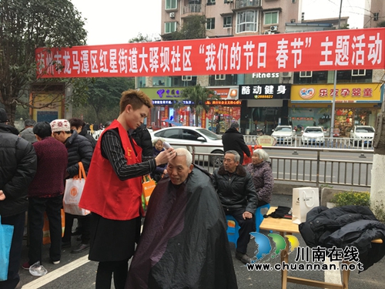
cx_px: 192
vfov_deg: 48.2
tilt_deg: -3.7
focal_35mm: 29
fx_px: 323
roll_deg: -0.9
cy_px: 144
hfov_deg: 61.7
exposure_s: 1/100
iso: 40
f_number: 2.2
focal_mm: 4.15
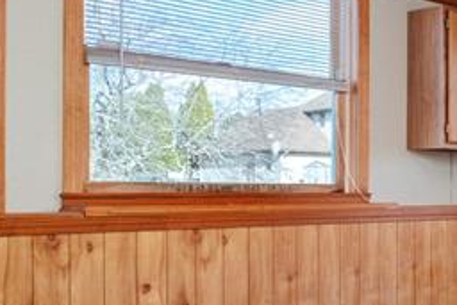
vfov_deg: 22.5
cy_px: 212
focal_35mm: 60
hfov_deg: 23.1
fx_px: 762
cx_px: 764
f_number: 6.4
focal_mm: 10
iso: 640
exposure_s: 1/250
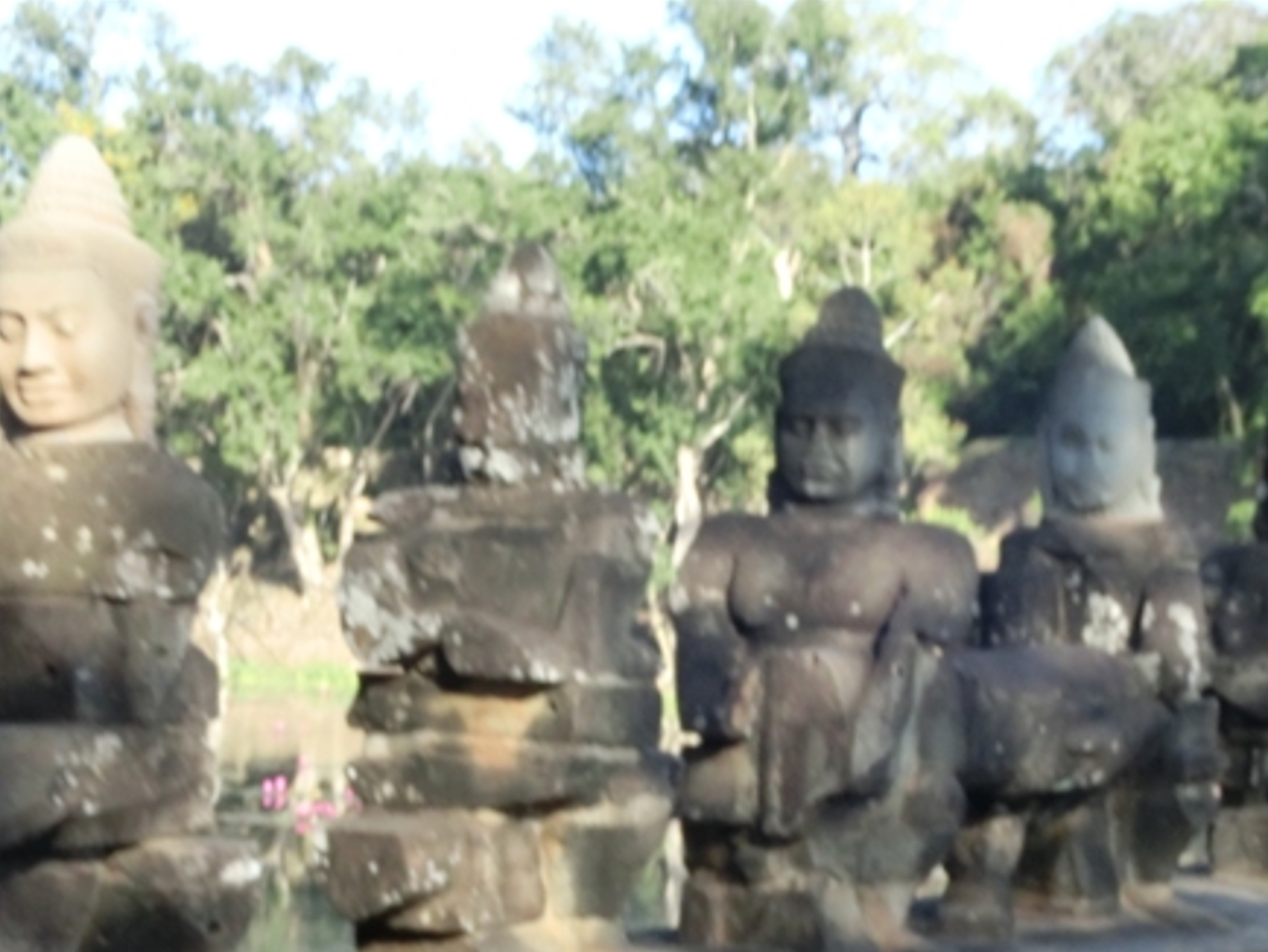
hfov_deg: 23.1
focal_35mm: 84
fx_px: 3079
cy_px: 695
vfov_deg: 17.5
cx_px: 876
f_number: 11.4
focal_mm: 10.11
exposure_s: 1/125
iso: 400
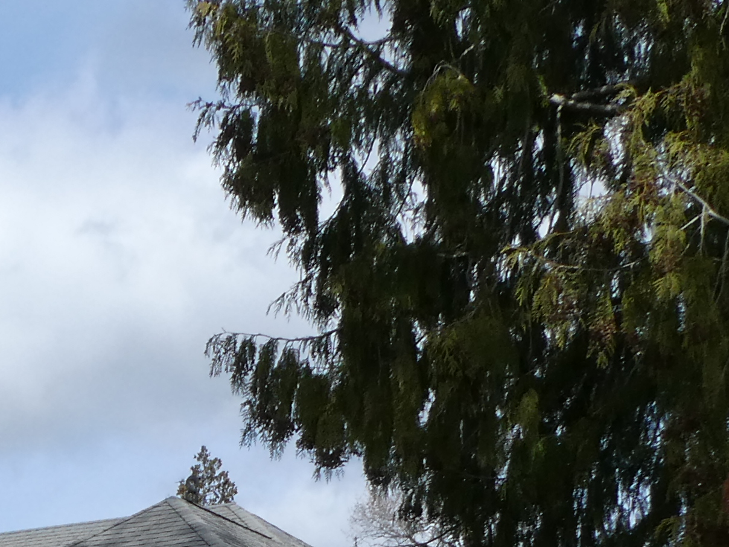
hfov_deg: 18.4
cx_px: -54
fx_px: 2169
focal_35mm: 103
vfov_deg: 13.5
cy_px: 845
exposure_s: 1/1000
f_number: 3.5
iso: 80
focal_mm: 4.3
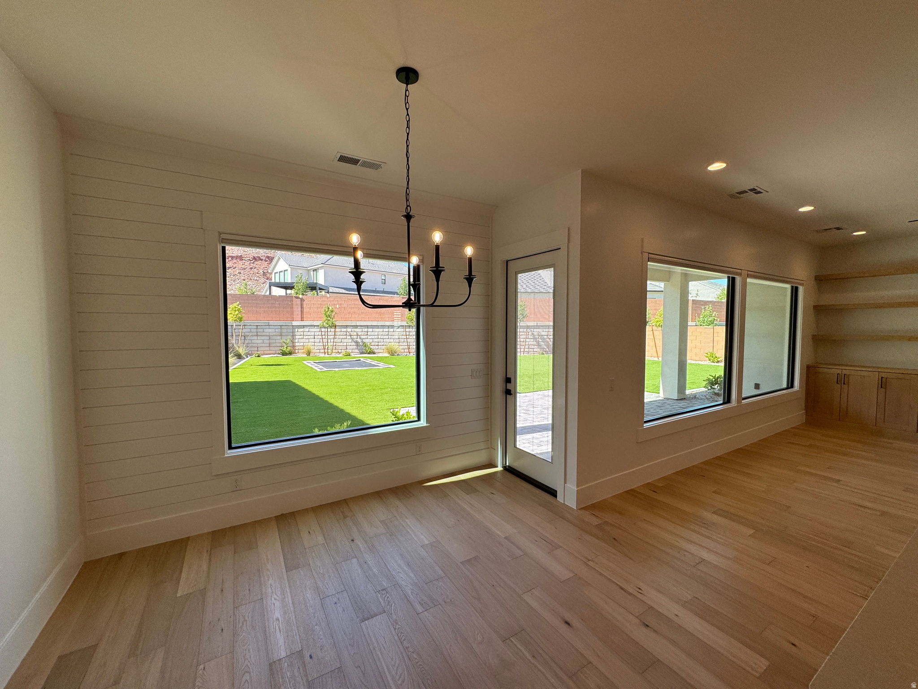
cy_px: 344
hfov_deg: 102.1
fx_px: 371
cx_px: 459
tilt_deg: -1.5
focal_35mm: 14
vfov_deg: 85.7
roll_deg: -0.7
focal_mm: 2.22
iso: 40
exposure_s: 1/306
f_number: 2.2
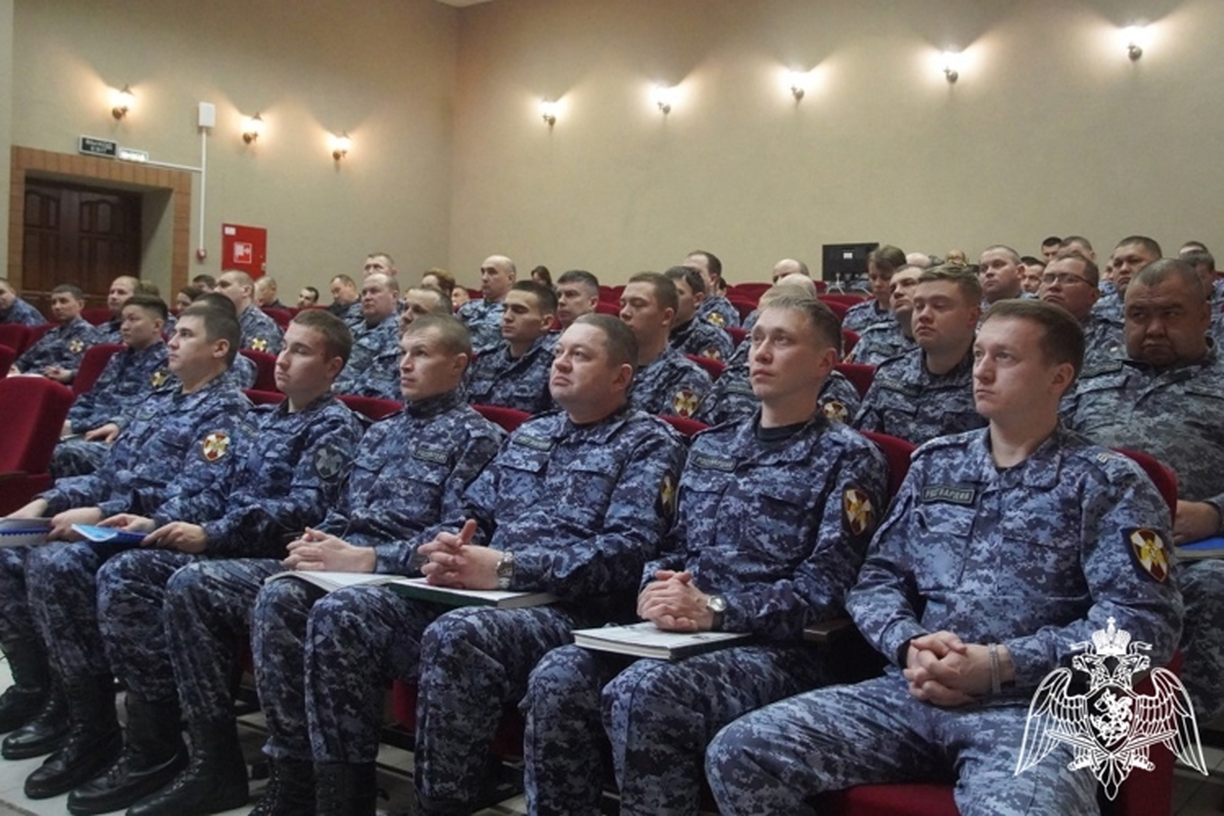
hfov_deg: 57.2
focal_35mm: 33
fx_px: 1122
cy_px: 408
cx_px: 612
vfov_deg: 40.0
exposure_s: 1/100
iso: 6400
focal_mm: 22
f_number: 4
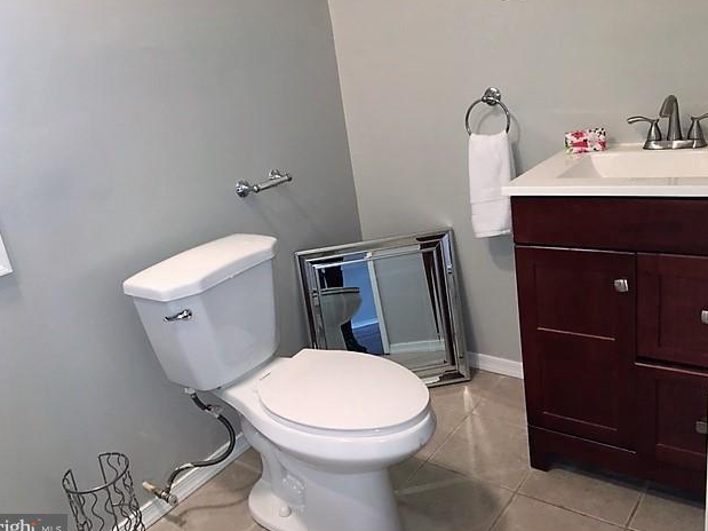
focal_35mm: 30
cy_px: 269
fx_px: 613
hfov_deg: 60.0
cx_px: 344
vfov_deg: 46.8
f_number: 2.2
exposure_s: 1/30
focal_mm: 4.15
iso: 100
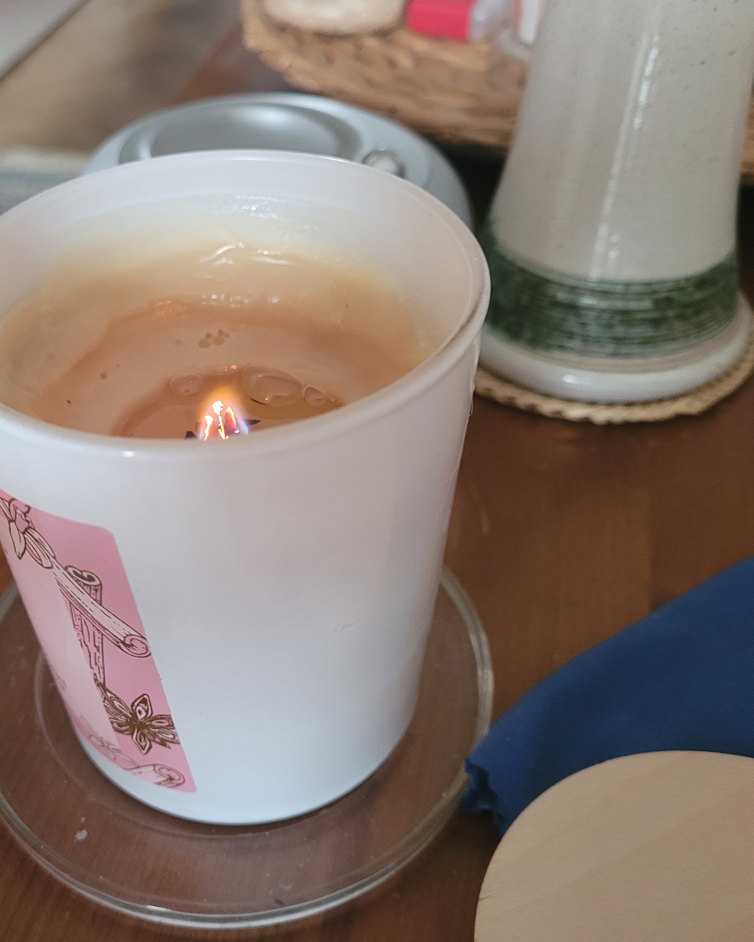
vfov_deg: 52.8
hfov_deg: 42.0
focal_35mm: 34
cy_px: 470
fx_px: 948
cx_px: 187
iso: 500
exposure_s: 1/33
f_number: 1.8
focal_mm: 5.4
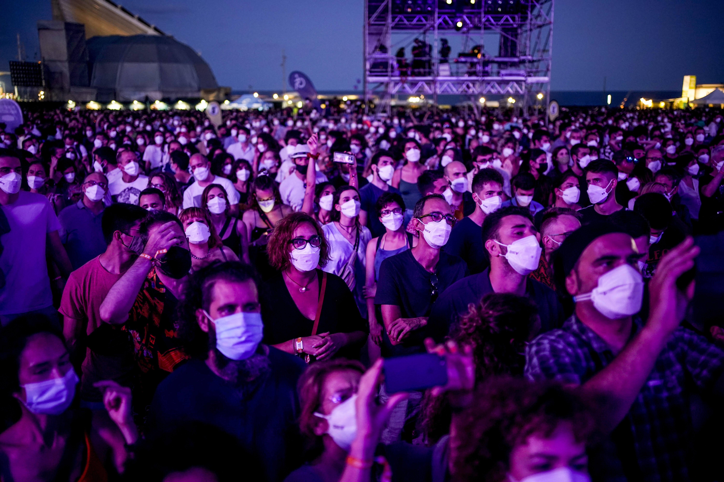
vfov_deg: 37.9
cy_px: 241
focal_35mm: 35
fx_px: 704
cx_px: 362
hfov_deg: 54.4
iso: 2500
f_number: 1.8
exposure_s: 1/160
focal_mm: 35
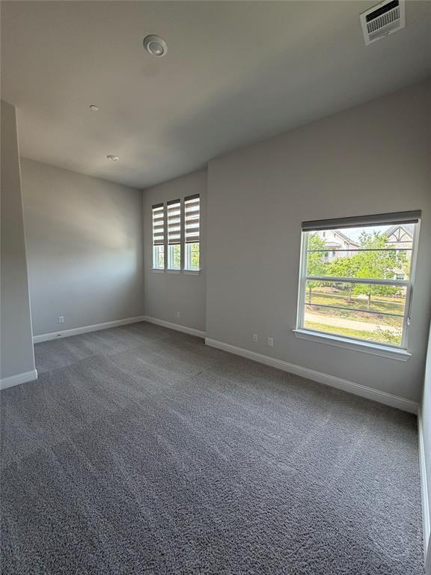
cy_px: 288
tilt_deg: -5.3
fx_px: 232
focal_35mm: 14
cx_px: 216
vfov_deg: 102.1
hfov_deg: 85.7
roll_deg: -0.9
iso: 160
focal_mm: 2.22
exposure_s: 1/120
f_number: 2.2
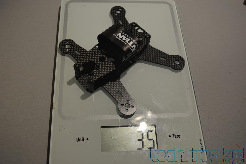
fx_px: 250
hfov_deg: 52.4
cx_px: 119
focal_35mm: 37
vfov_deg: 36.4
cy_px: 81
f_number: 5.6
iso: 400
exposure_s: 1/125
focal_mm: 23
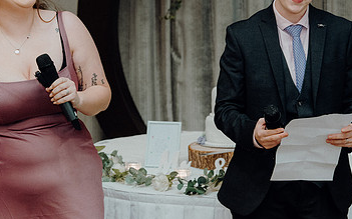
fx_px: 1131
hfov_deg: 17.7
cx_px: 198
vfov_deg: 11.1
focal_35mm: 118
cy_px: 90
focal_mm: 70
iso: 2500
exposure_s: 1/200
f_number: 3.5
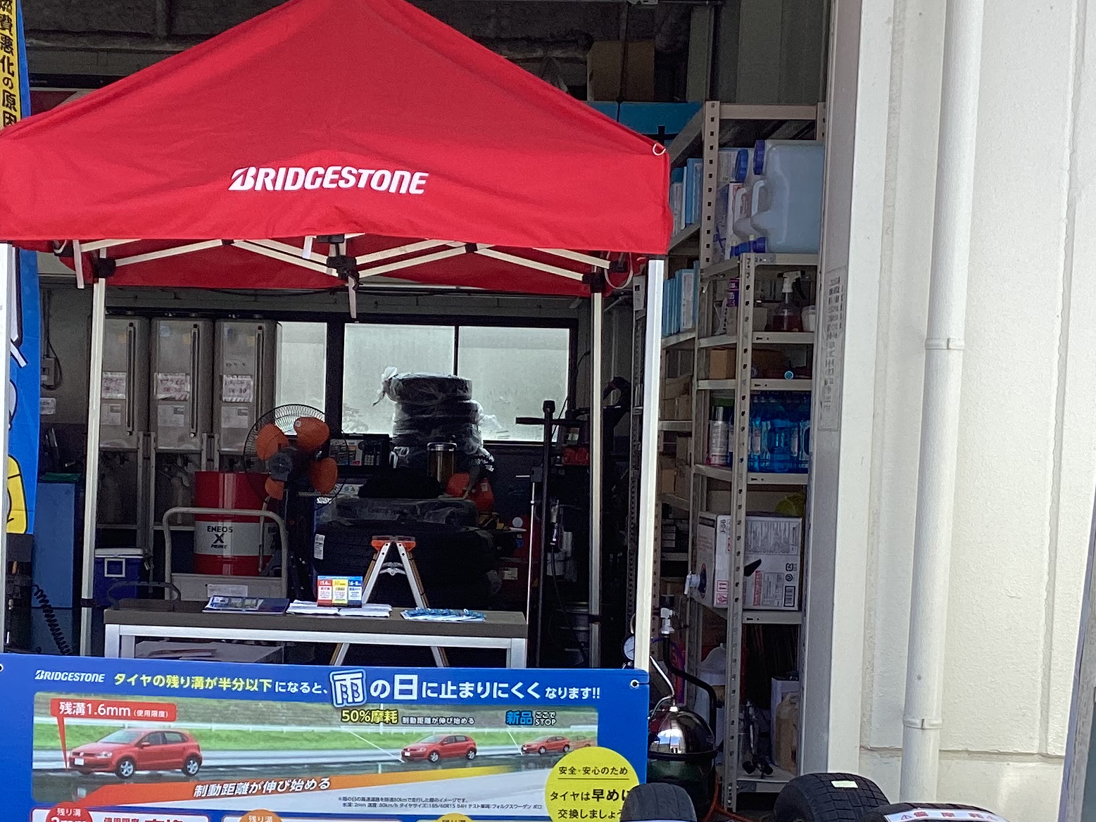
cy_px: 547
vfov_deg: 22.5
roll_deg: -2.5
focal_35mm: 65
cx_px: 386
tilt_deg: -5.0
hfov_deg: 29.7
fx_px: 2058
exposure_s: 1/377
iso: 25
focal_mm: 3.3
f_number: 2.4
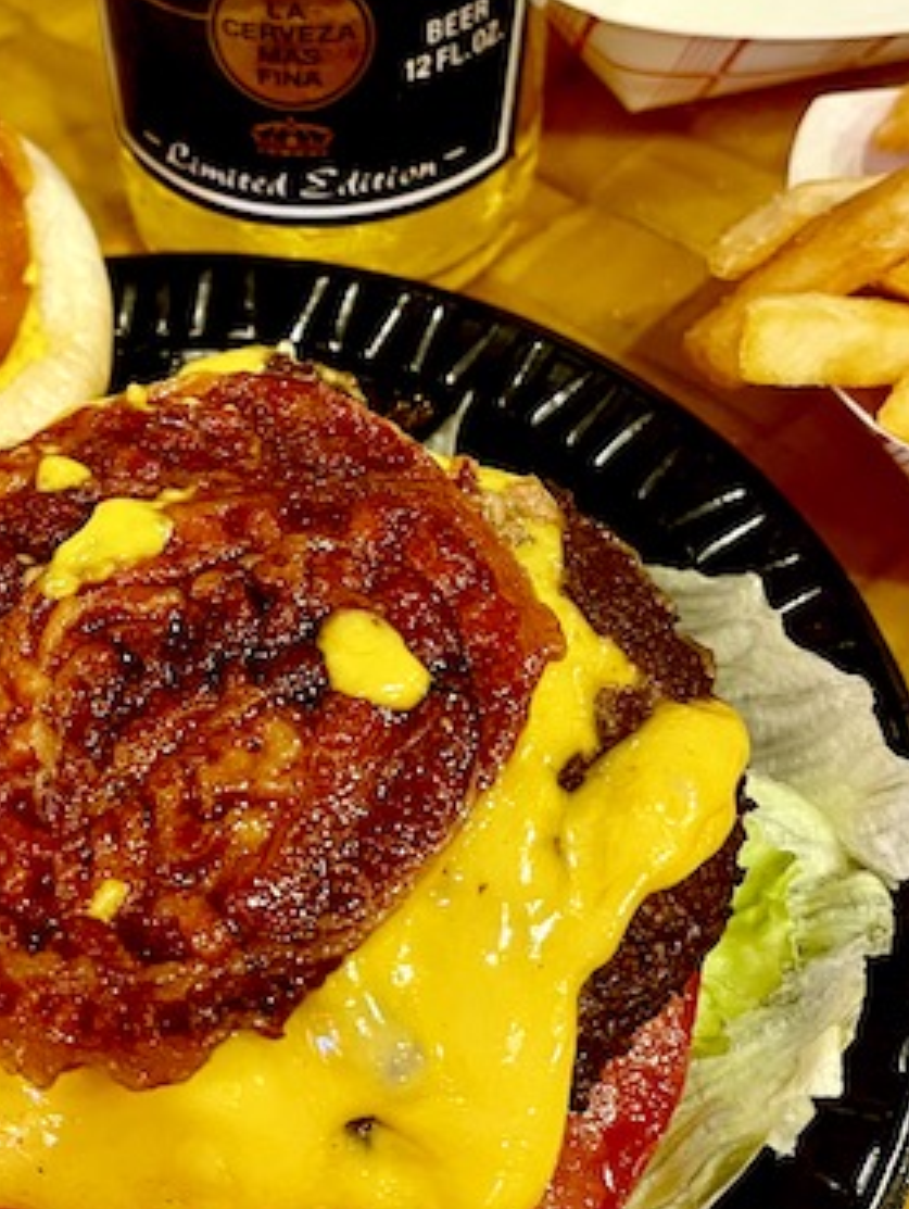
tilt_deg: -46.9
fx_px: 1957
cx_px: 228
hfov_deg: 25.8
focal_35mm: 56
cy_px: 476
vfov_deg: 34.2
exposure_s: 1/30
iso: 500
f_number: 1.6
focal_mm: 5.1
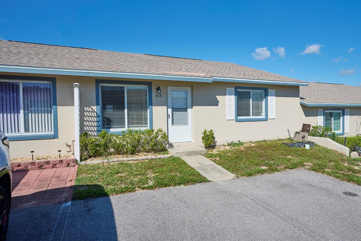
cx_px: 210
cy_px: 119
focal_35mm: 23
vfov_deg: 55.1
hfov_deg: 75.6
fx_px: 231
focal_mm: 19
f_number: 8
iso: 100
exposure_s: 1/640
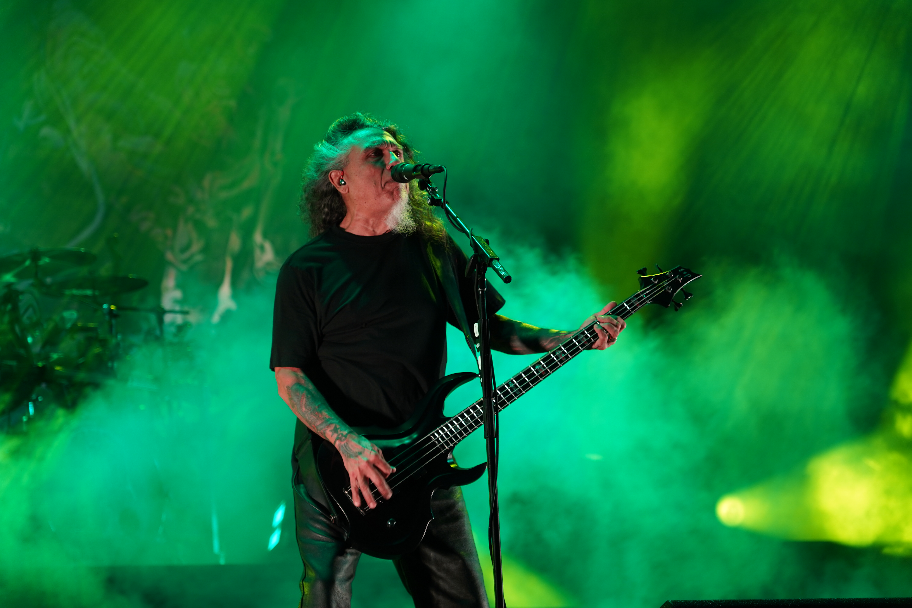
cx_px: 456
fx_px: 2660
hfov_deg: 19.5
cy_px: 304
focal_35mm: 105
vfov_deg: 13.0
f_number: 4
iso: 320
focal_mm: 105
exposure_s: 1/125
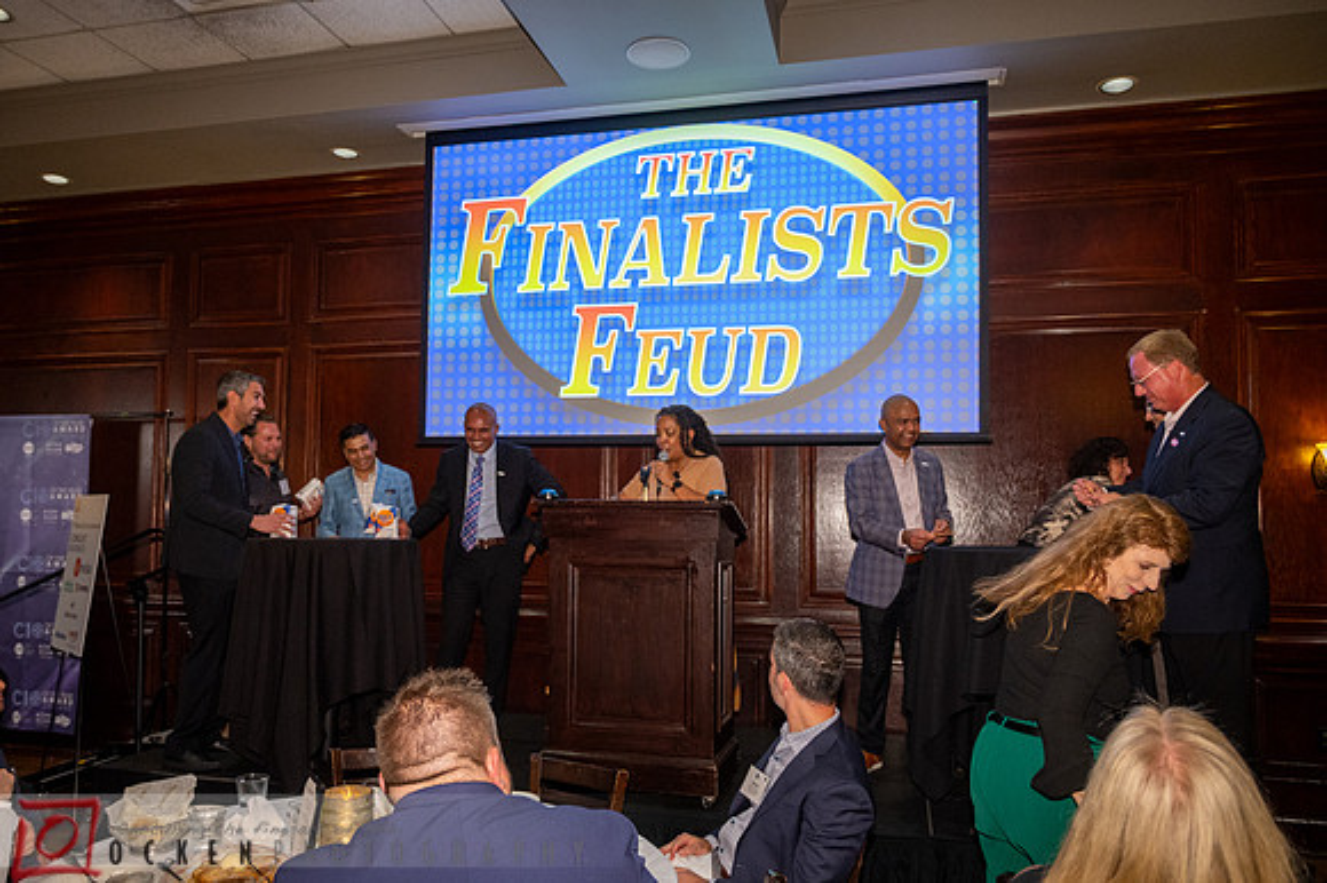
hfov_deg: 69.1
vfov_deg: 49.2
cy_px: 479
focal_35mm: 26
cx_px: 632
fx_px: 963
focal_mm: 24
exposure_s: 1/80
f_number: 4
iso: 2500
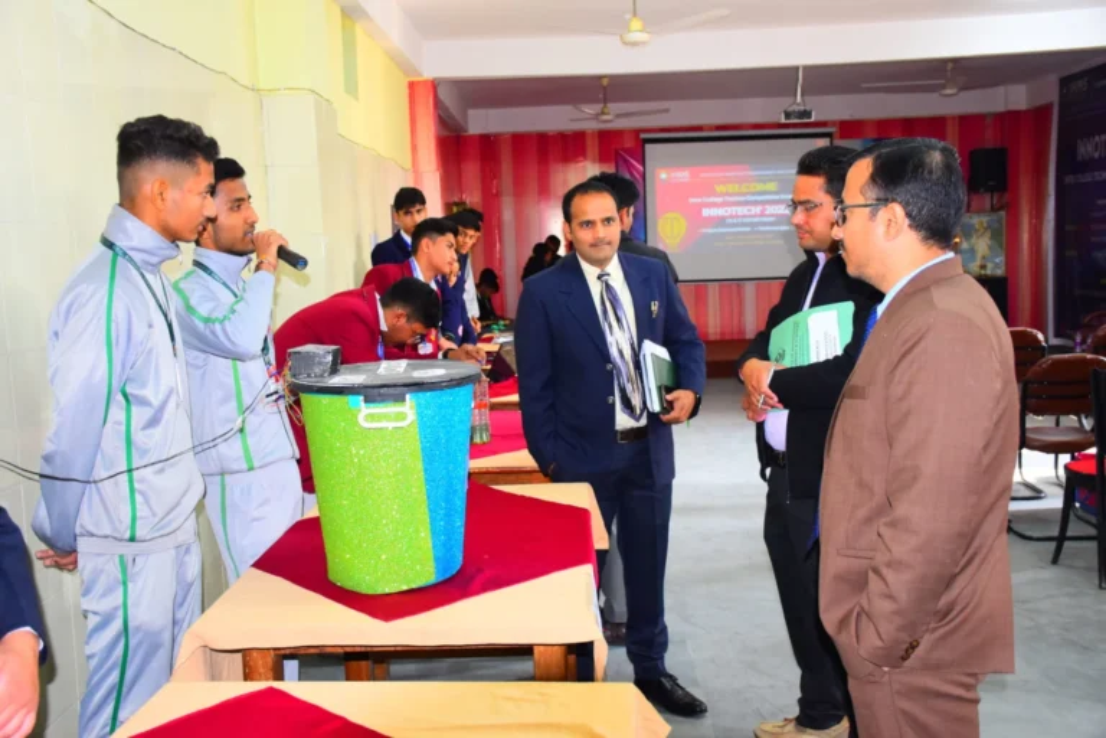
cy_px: 369
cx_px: 553
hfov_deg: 53.1
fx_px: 1106
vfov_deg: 36.9
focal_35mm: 36
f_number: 3.8
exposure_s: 1/60
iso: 900
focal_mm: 24
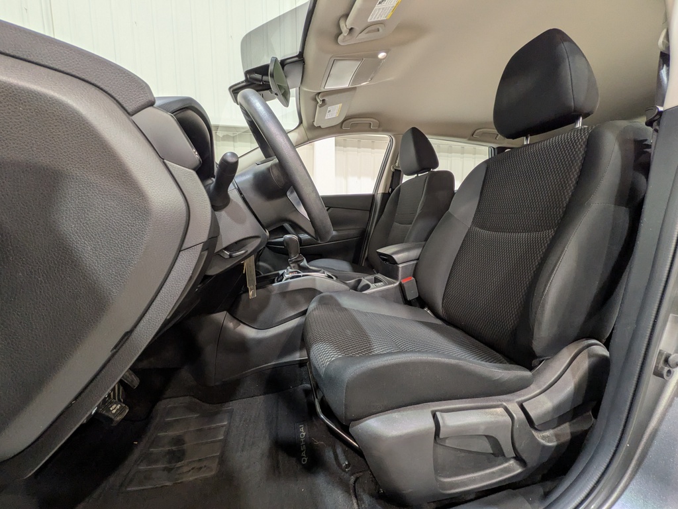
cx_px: 339
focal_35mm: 14
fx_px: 274
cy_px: 254
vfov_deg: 85.7
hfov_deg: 102.1
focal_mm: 1.83
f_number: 2.2
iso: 89
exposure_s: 1/30
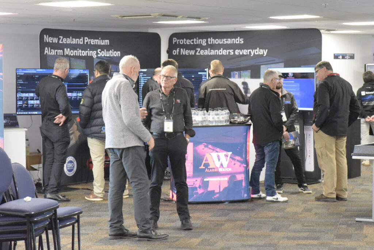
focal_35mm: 100
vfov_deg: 13.7
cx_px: 187
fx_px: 1039
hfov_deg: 20.4
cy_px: 125
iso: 12800
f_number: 9
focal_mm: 100
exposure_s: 1/80
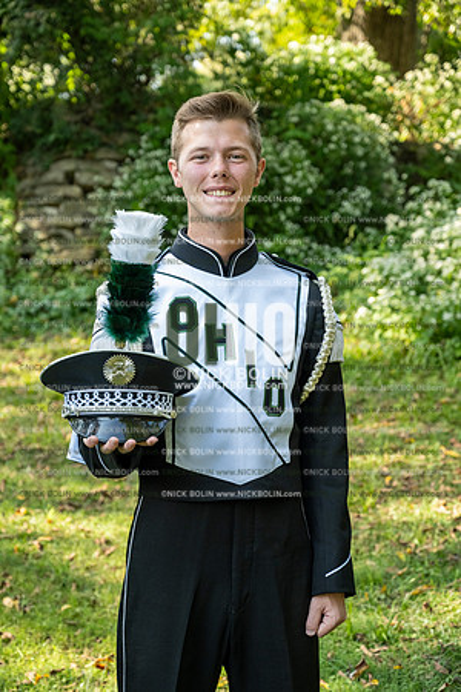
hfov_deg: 19.5
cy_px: 346
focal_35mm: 70
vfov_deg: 28.8
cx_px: 230
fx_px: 1344
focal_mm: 70
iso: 1250
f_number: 5
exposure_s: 1/800
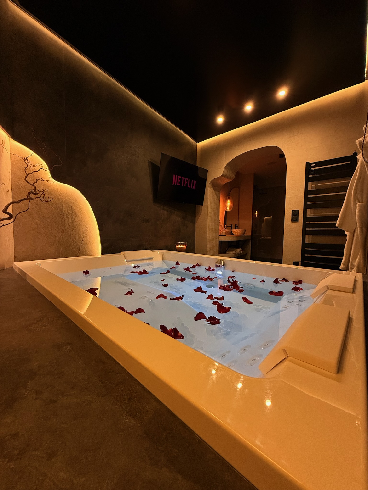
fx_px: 198
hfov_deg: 85.7
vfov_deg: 102.1
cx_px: 184
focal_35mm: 14
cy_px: 245
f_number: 2.2
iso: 320
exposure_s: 1/100
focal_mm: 2.22
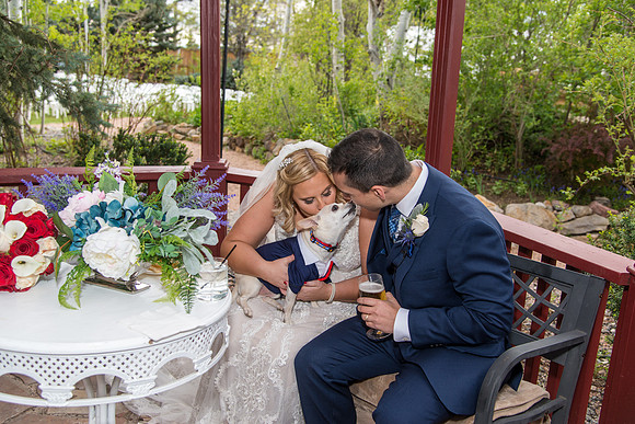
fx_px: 600
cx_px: 318
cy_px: 212
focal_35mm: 34
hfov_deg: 55.8
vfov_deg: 38.9
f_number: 5
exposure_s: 1/250
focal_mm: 34
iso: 400
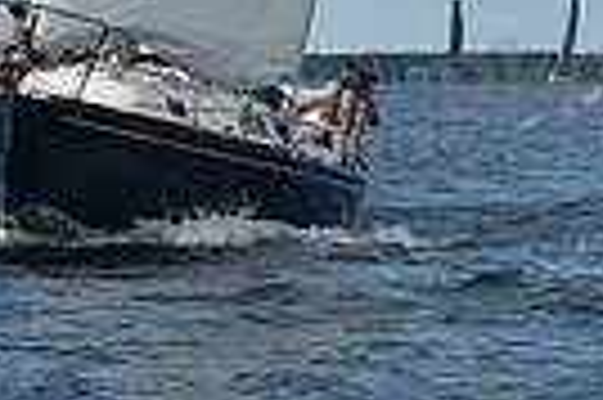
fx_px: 7261
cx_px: 200
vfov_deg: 3.1
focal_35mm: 434
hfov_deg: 4.8
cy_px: -593
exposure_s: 1/1000
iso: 320
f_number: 11
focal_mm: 100
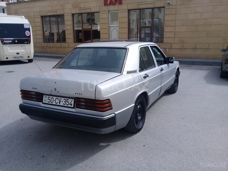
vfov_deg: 45.4
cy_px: 86
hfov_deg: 58.4
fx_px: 204
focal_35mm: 31
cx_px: 114
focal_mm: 3.3
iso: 50
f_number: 2.2
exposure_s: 1/1835
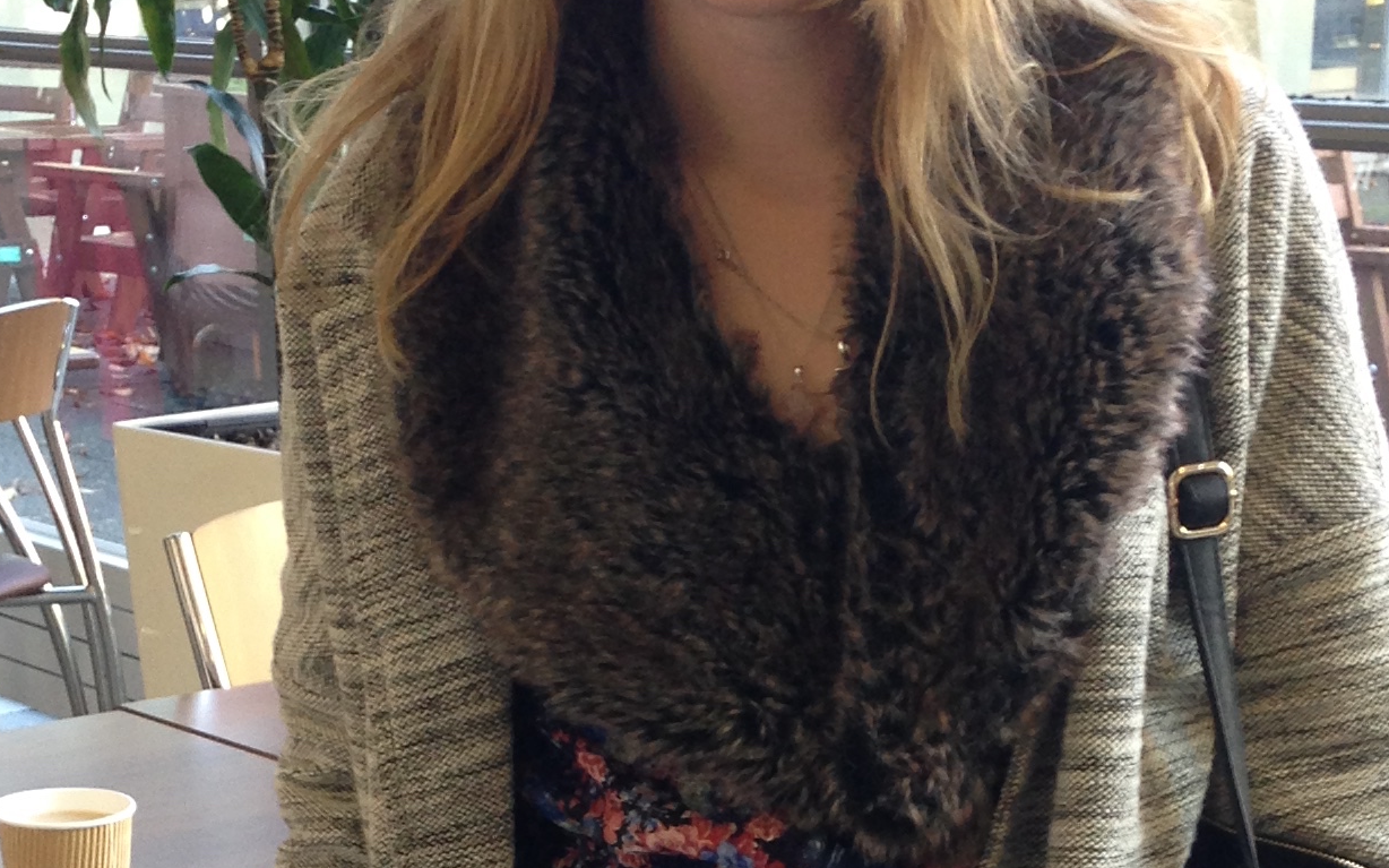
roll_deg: +1.0
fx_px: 3520
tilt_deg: -20.0
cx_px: 664
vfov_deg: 13.6
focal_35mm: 93
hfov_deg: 22.3
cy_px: 1081
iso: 80
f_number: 2.4
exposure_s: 1/20
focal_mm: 4.12
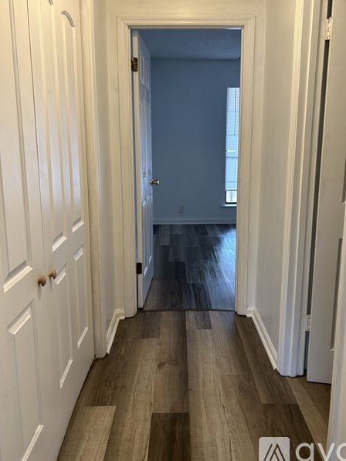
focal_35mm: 29
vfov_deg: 61.6
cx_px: 191
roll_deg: +0.5
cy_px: 211
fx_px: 387
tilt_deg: -10.2
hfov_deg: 48.1
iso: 100
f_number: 1.5
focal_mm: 5.7
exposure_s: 1/60
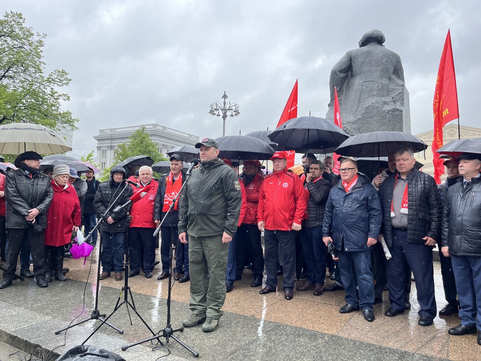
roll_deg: -2.1
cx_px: 240
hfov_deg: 67.3
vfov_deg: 53.1
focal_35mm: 26
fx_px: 361
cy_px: 180
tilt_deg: +3.2
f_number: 1.6
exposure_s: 1/810
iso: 50
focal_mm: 5.1
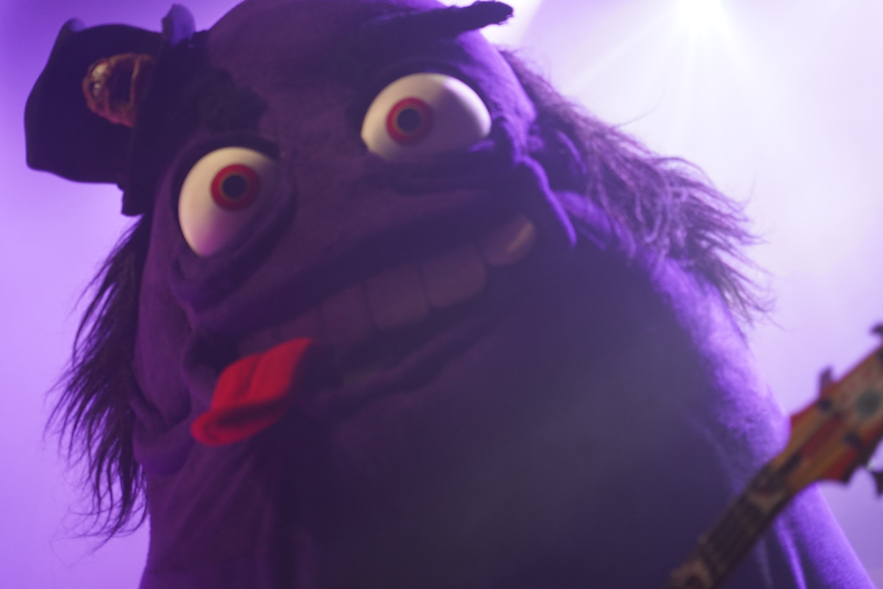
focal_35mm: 105
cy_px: 294
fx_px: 2575
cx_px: 442
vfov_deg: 13.0
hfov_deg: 19.5
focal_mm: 105
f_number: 4
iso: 2500
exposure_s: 1/160
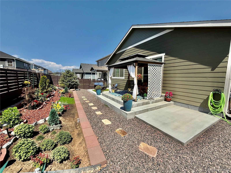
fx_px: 93
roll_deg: -0.6
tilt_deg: -6.0
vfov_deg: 85.7
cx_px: 116
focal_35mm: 14
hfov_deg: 102.1
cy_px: 86
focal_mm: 2.22
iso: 50
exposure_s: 1/3289
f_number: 2.2
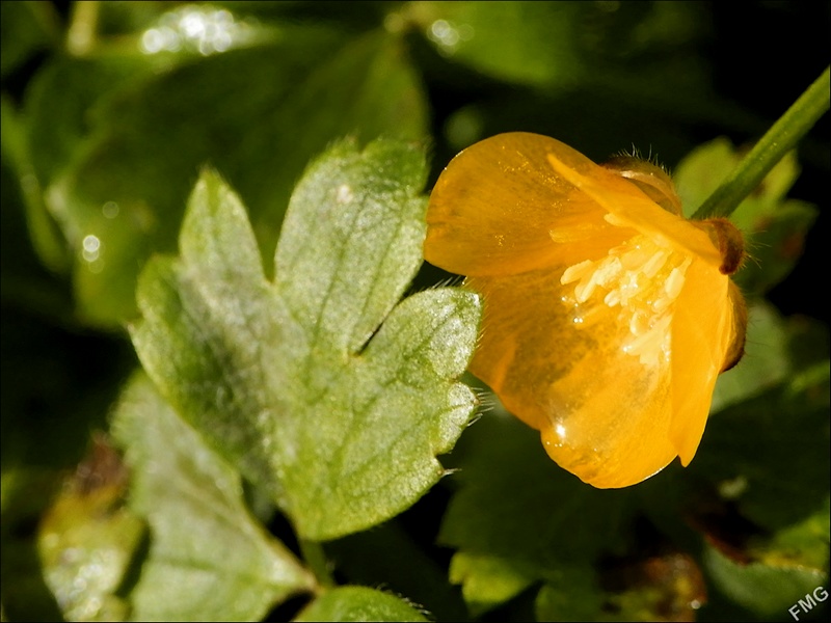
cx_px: 416
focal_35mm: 153
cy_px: 312
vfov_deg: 9.7
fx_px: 3673
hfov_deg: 12.9
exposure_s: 1/200
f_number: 13.9
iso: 400
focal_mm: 27.4
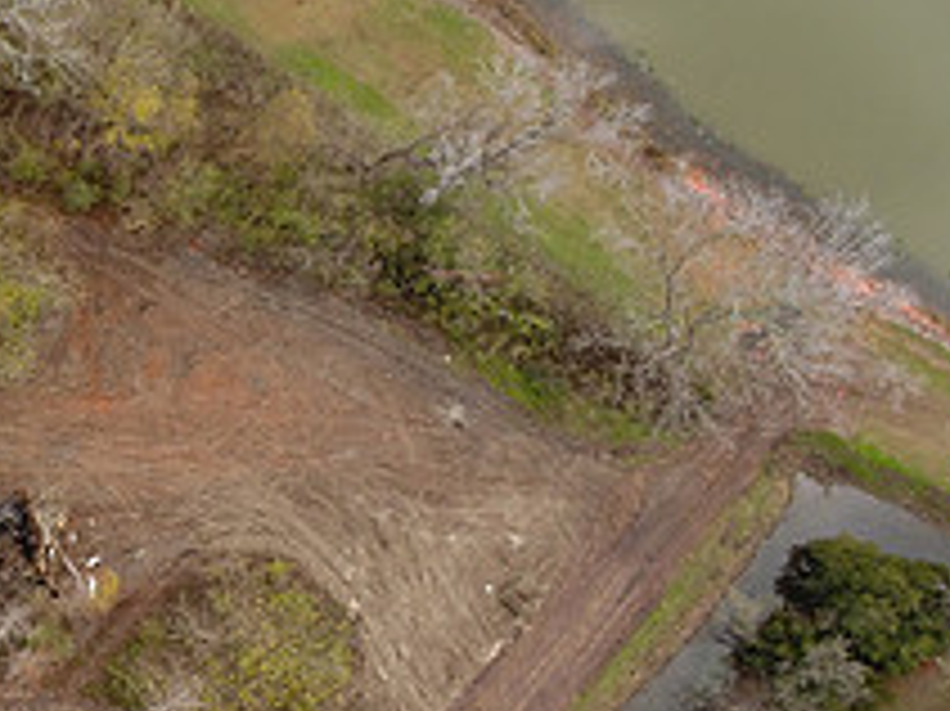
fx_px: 1509
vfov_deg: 26.5
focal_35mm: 55
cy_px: 277
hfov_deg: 31.2
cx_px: -90
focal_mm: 3.61
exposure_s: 1/243
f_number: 2.8
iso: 100
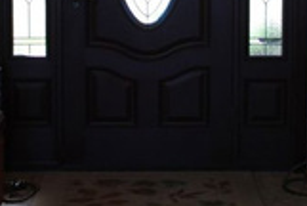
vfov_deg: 12.5
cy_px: -48
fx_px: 914
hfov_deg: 19.1
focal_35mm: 107
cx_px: 166
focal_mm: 18
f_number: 3.8
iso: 200
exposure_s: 1/50
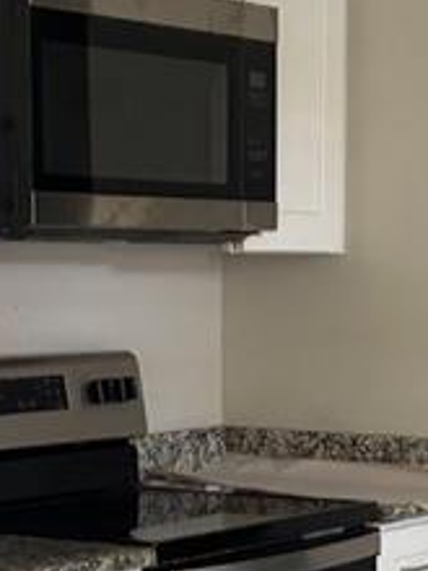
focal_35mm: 142
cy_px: 618
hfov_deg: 10.4
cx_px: 314
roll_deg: -1.5
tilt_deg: -7.7
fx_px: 2341
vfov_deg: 13.6
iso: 250
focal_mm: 5.96
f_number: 1.6
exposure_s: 1/60
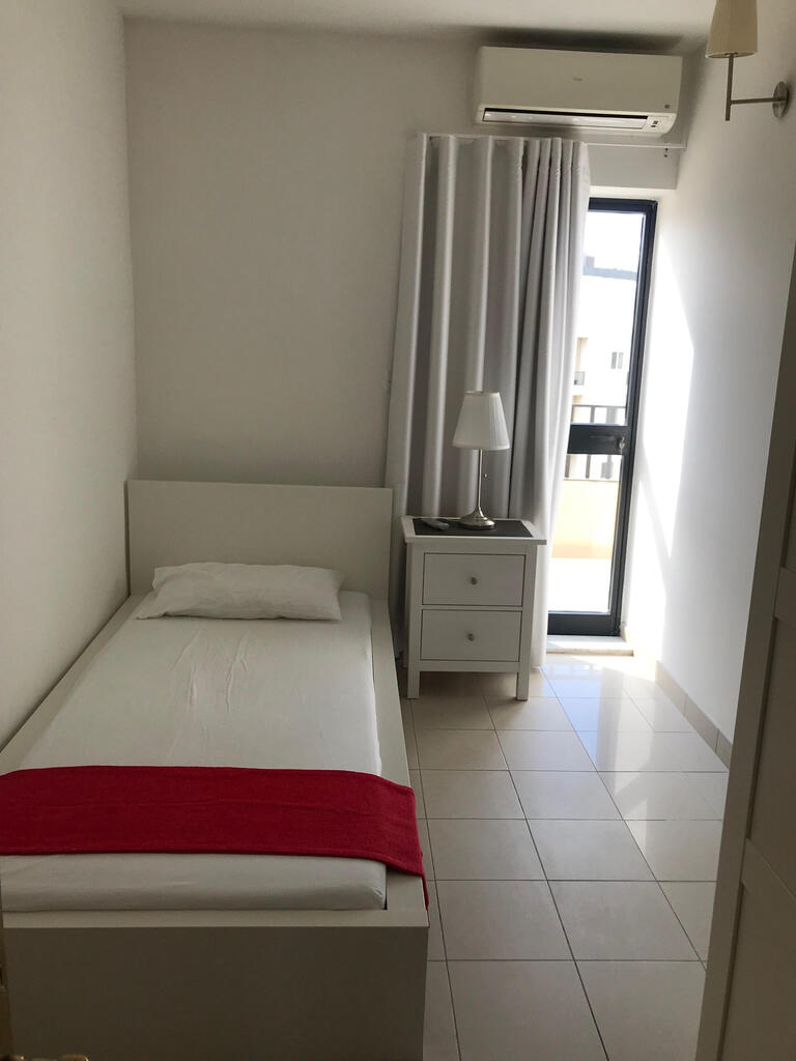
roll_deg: -1.5
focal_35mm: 28
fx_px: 858
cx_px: 398
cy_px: 530
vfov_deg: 63.4
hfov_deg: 49.7
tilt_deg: -12.3
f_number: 1.8
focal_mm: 3.99
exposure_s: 1/287
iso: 20
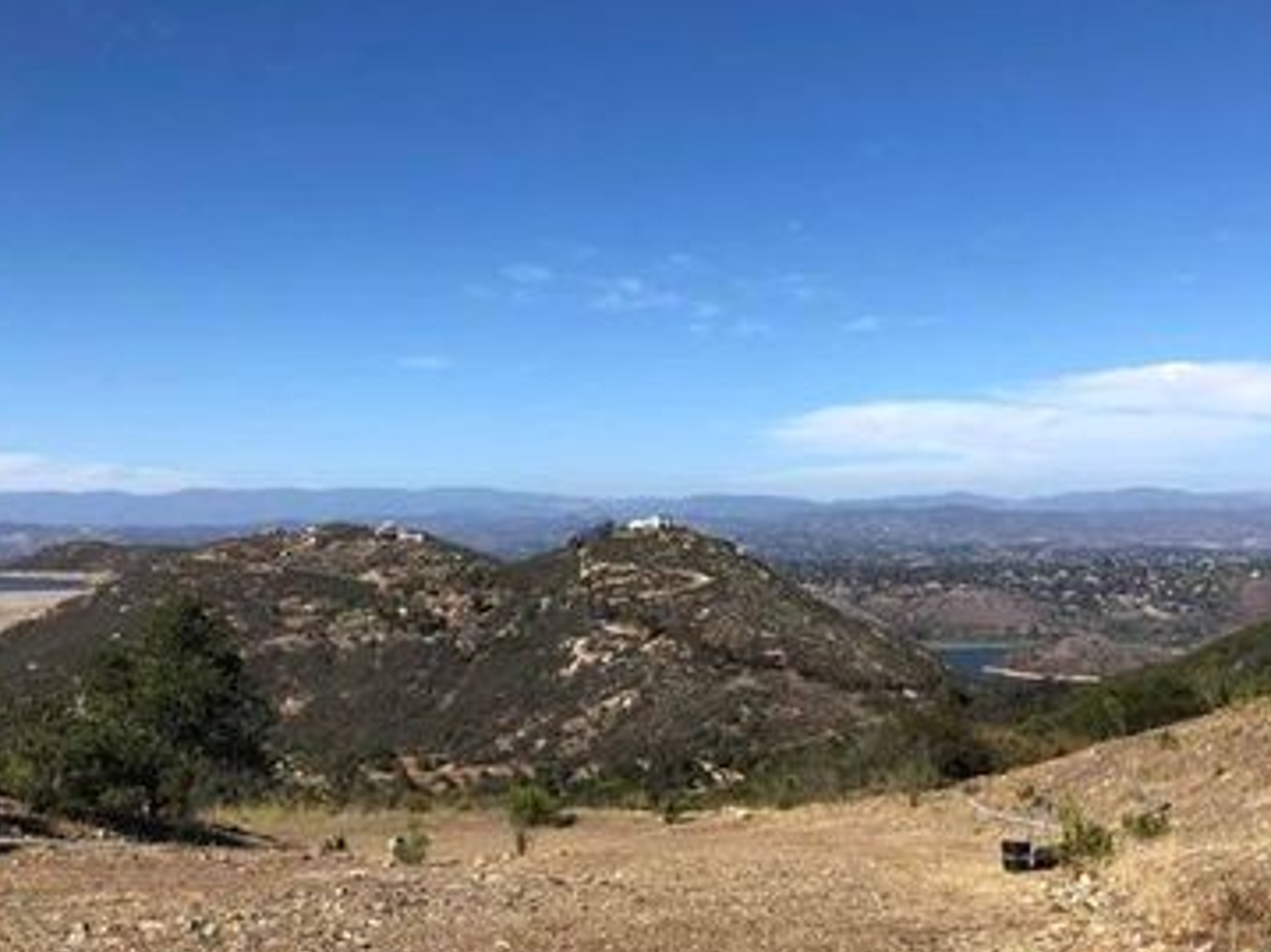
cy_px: 593
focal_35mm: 39
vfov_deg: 36.6
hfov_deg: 47.9
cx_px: 669
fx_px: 1431
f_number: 1.8
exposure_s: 1/2525
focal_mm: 3.99
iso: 20
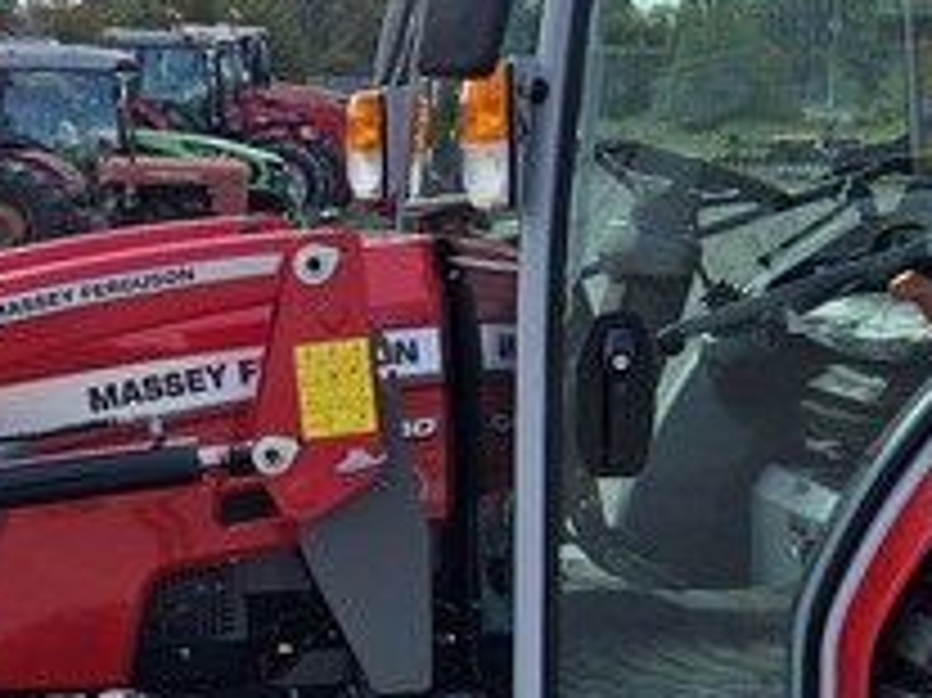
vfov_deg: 16.5
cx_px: 153
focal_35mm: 89
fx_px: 2395
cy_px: 545
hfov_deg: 21.7
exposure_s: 1/2531
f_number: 1.8
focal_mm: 5.4
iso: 25
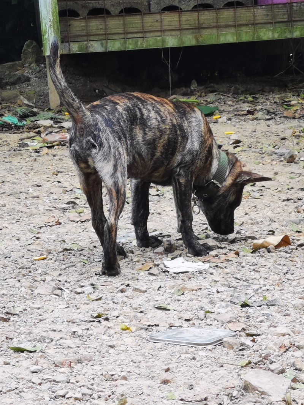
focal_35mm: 150
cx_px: 152
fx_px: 1757
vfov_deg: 13.2
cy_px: 202
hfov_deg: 9.9
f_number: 2.4
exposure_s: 1/316
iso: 50
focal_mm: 7.48
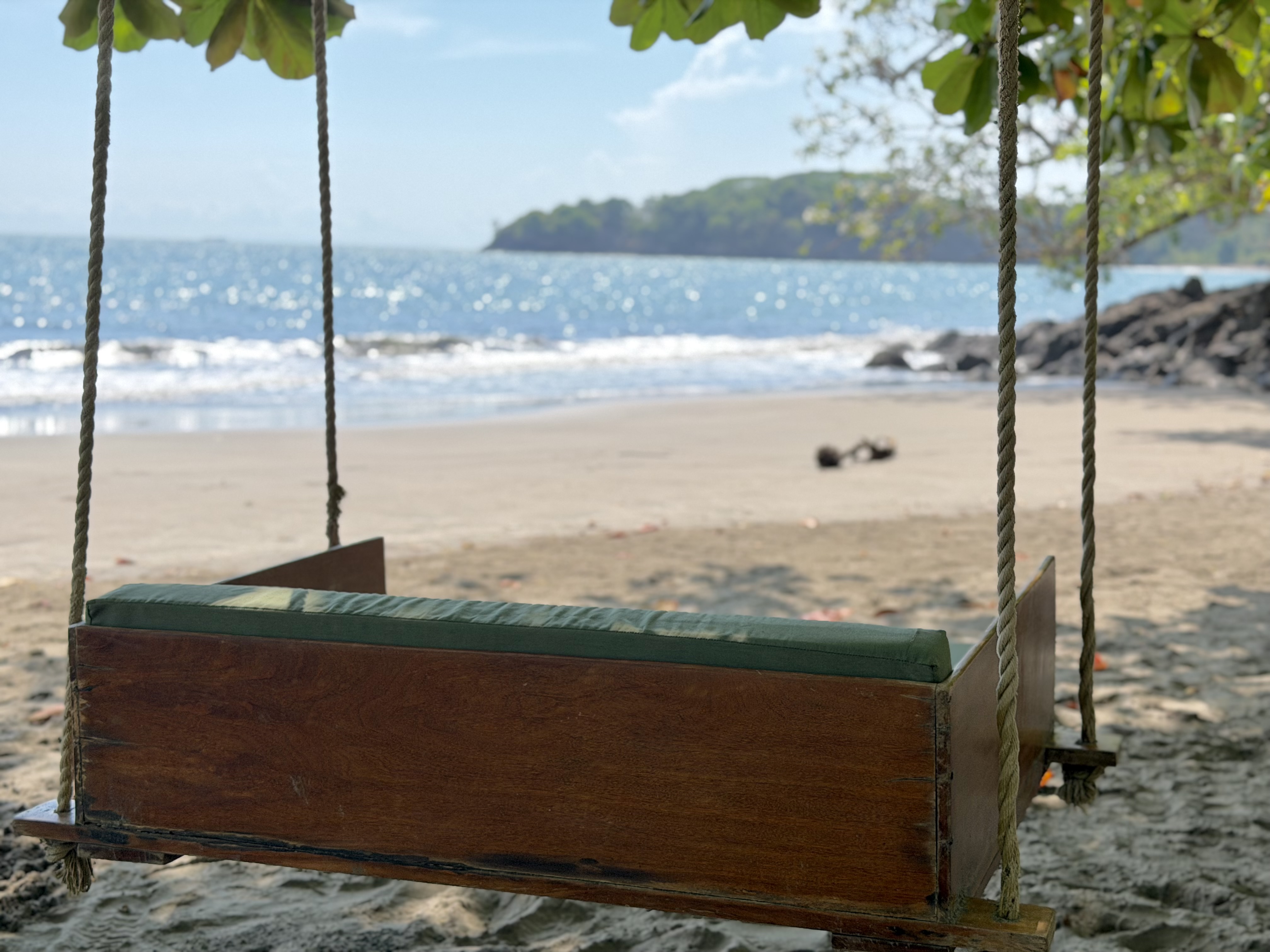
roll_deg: -0.9
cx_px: 635
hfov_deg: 39.7
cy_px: 476
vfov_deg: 30.3
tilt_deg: -7.3
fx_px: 1761
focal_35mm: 48
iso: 100
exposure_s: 1/1543
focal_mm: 6.76
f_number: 1.78
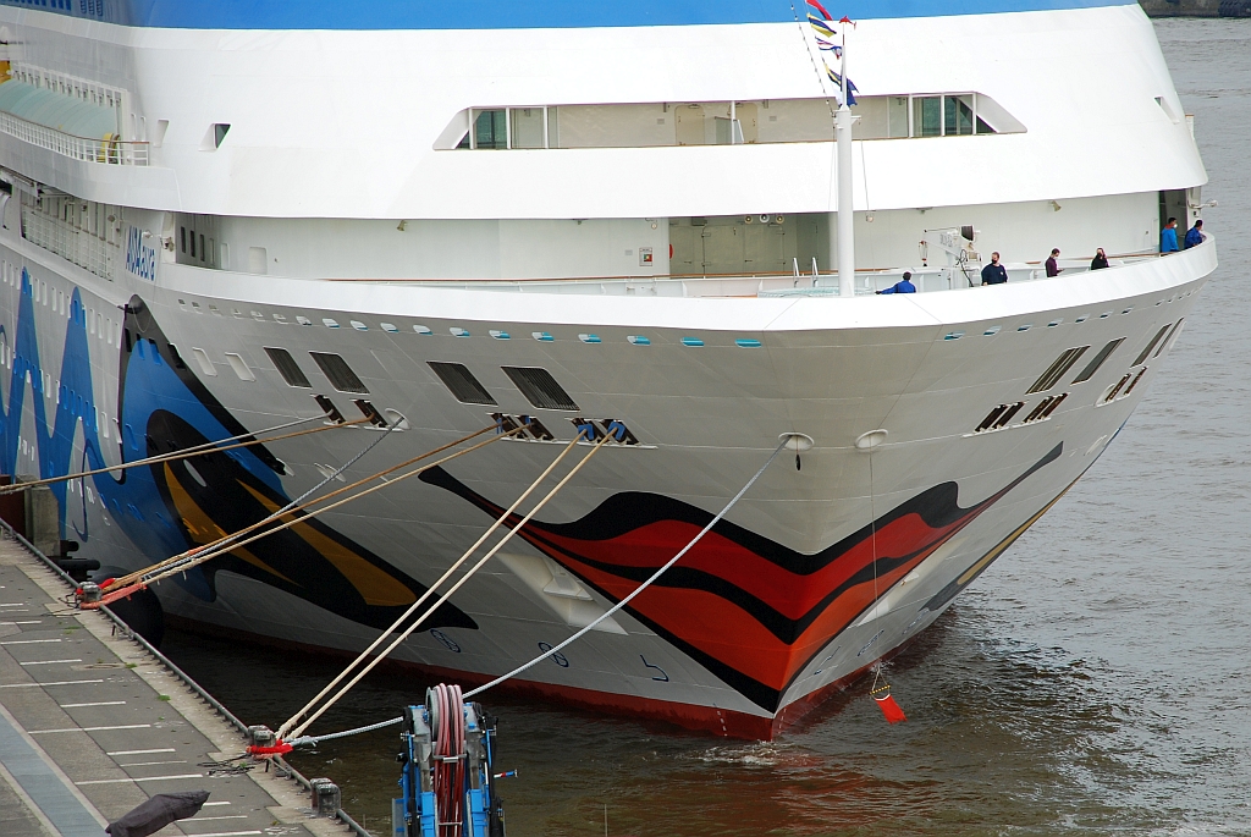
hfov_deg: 10.1
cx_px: 626
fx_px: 7044
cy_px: 418
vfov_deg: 6.8
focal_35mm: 202
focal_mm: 135
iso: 200
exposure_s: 1/125
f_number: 6.3
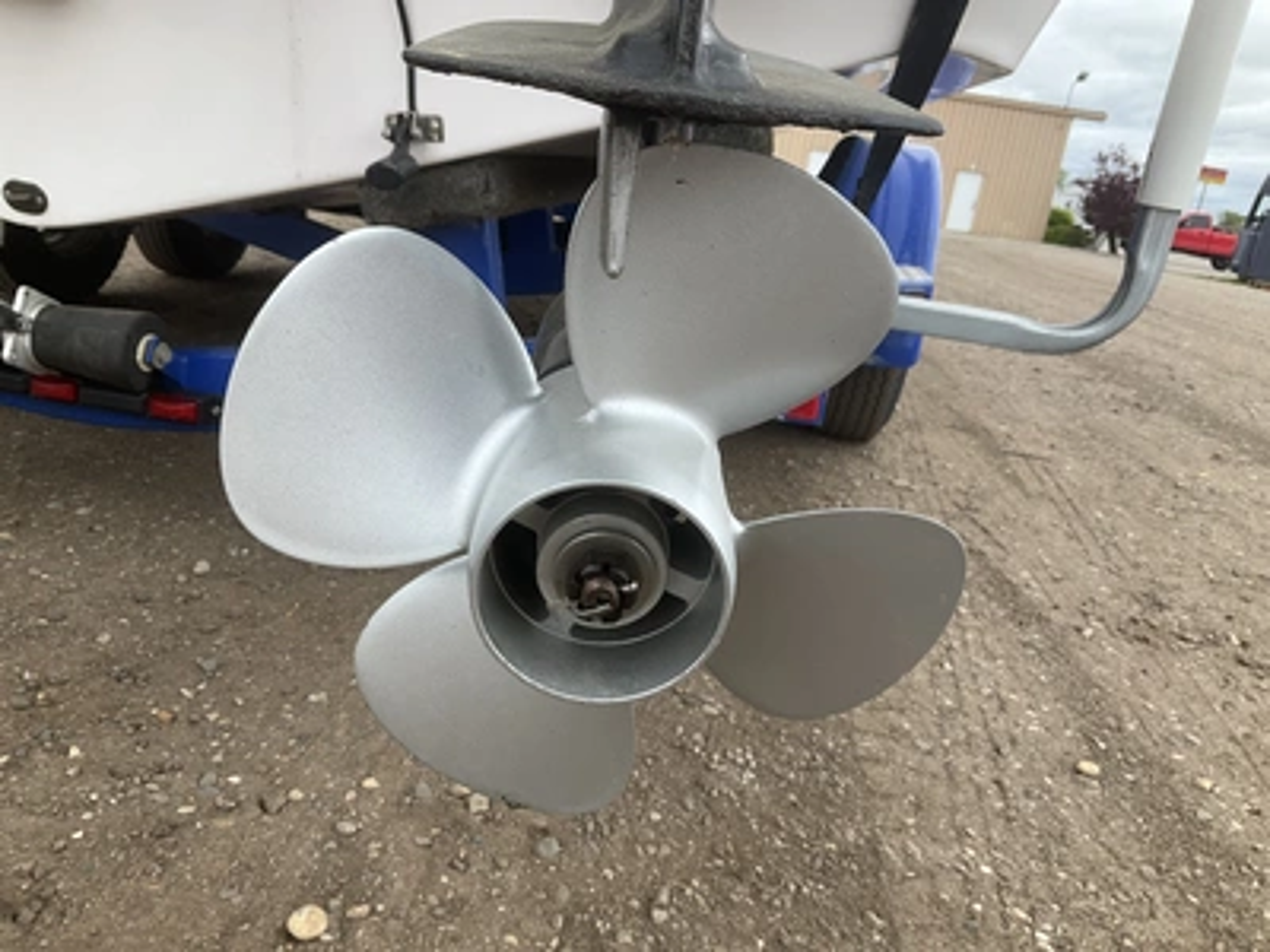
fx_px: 1064
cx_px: 635
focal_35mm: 29
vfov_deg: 48.2
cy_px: 476
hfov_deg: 61.7
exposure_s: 1/348
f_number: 1.8
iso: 25
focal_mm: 3
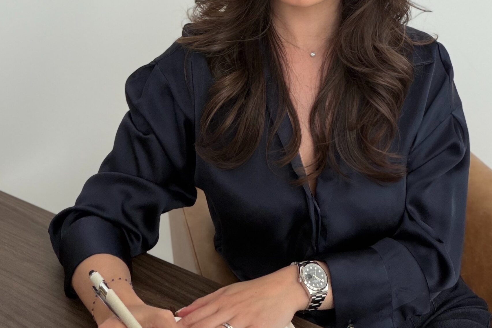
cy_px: 77
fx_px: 642
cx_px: 300
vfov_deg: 28.2
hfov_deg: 41.7
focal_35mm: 47
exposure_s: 1/60
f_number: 1.9
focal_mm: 2.71
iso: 100
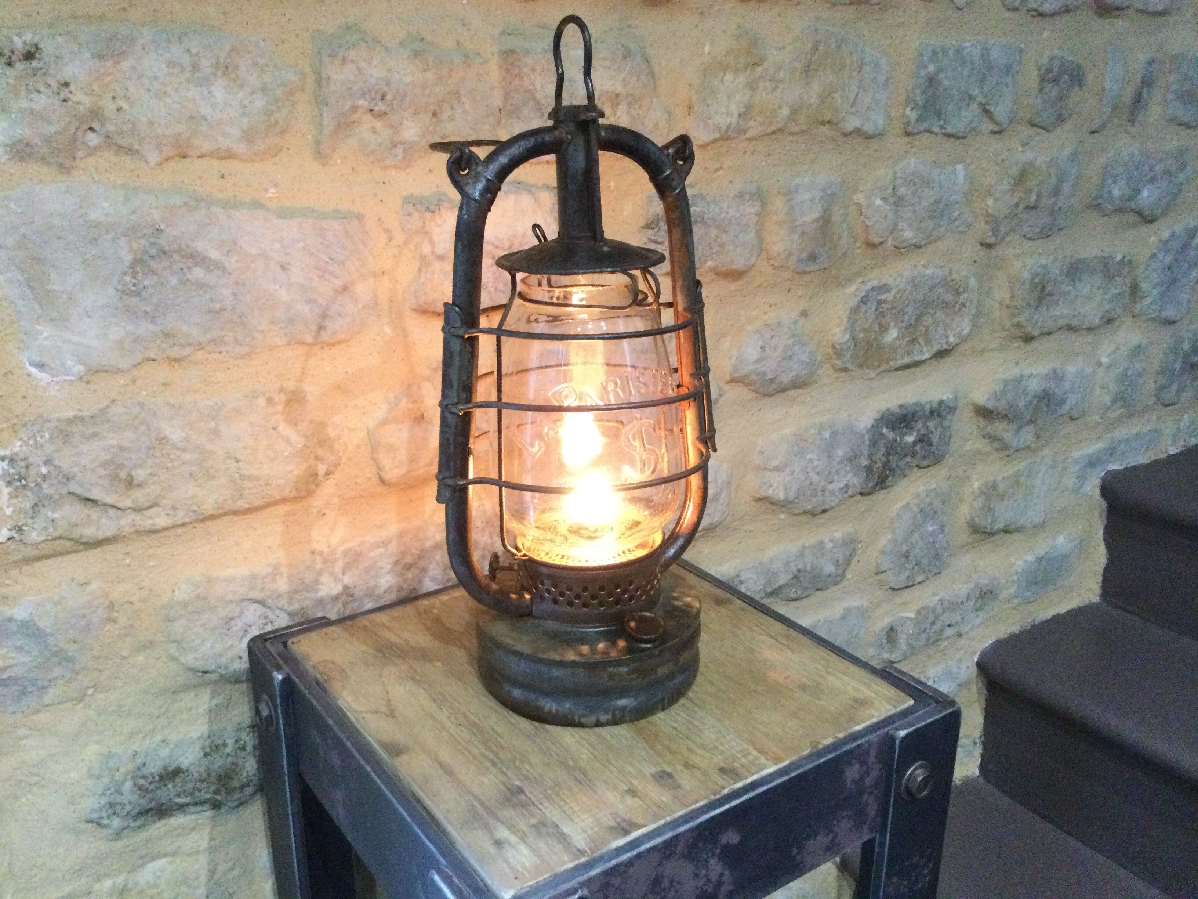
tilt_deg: -21.3
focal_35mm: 31
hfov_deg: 58.4
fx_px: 1073
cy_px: 450
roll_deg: -1.0
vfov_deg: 45.4
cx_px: 599
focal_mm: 3.3
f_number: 2.4
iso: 250
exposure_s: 1/17
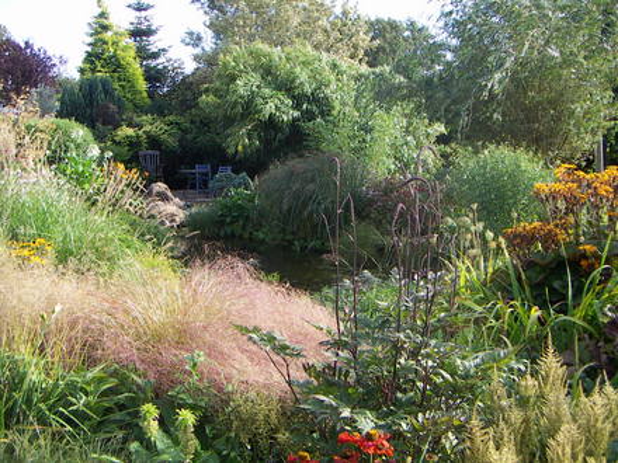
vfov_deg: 39.7
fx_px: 643
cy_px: 232
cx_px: 309
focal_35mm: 36
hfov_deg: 51.4
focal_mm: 4.7
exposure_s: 1/250
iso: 50
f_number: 2.8
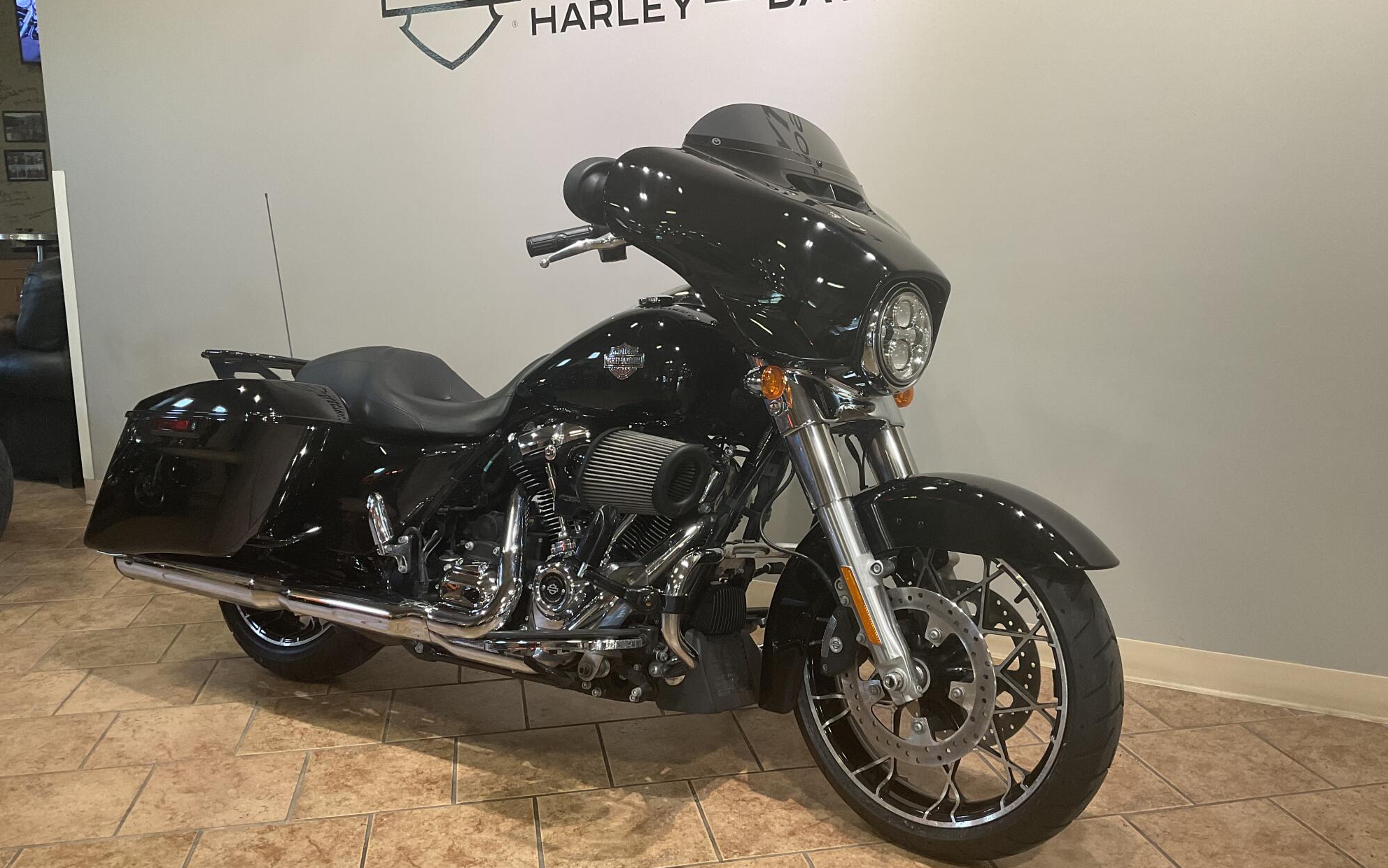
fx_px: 1173
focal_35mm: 31
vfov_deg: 40.6
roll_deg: +0.9
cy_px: 421
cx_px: 699
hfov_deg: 61.2
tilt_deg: -10.3
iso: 64
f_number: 1.8
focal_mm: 3
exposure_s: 1/60
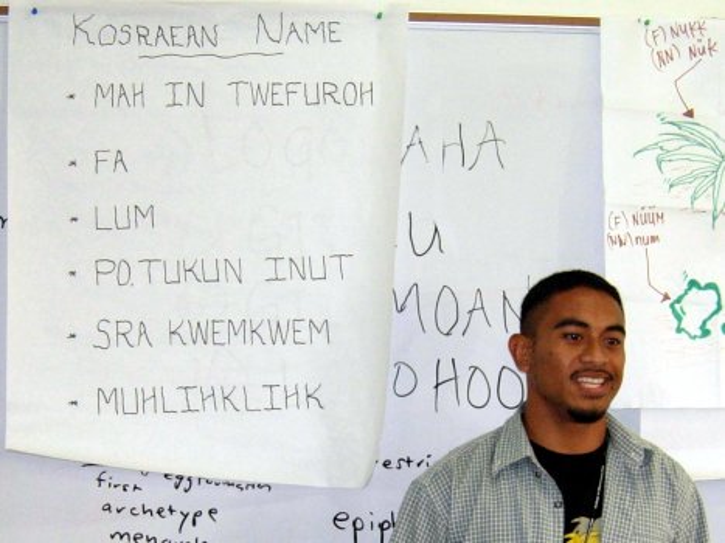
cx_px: 362
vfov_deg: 39.6
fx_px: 754
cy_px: 272
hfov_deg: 51.4
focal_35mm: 36
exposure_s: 1/104
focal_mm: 7.5
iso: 115
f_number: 2.7
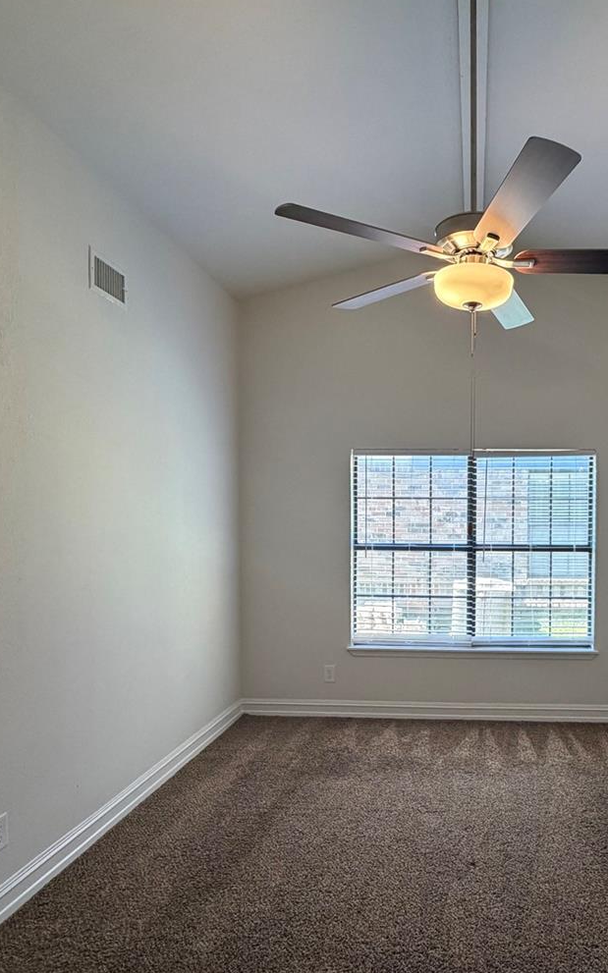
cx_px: 443
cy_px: 542
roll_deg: +0.5
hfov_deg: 51.1
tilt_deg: -2.6
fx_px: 610
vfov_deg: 76.9
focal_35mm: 23
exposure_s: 1/120
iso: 250
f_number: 2.2
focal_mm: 2.22
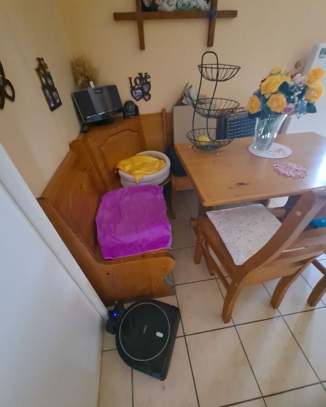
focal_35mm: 14
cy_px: 212
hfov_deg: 88.0
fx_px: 169
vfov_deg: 100.6
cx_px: 164
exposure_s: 1/14
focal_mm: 1.74
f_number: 2.2
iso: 800
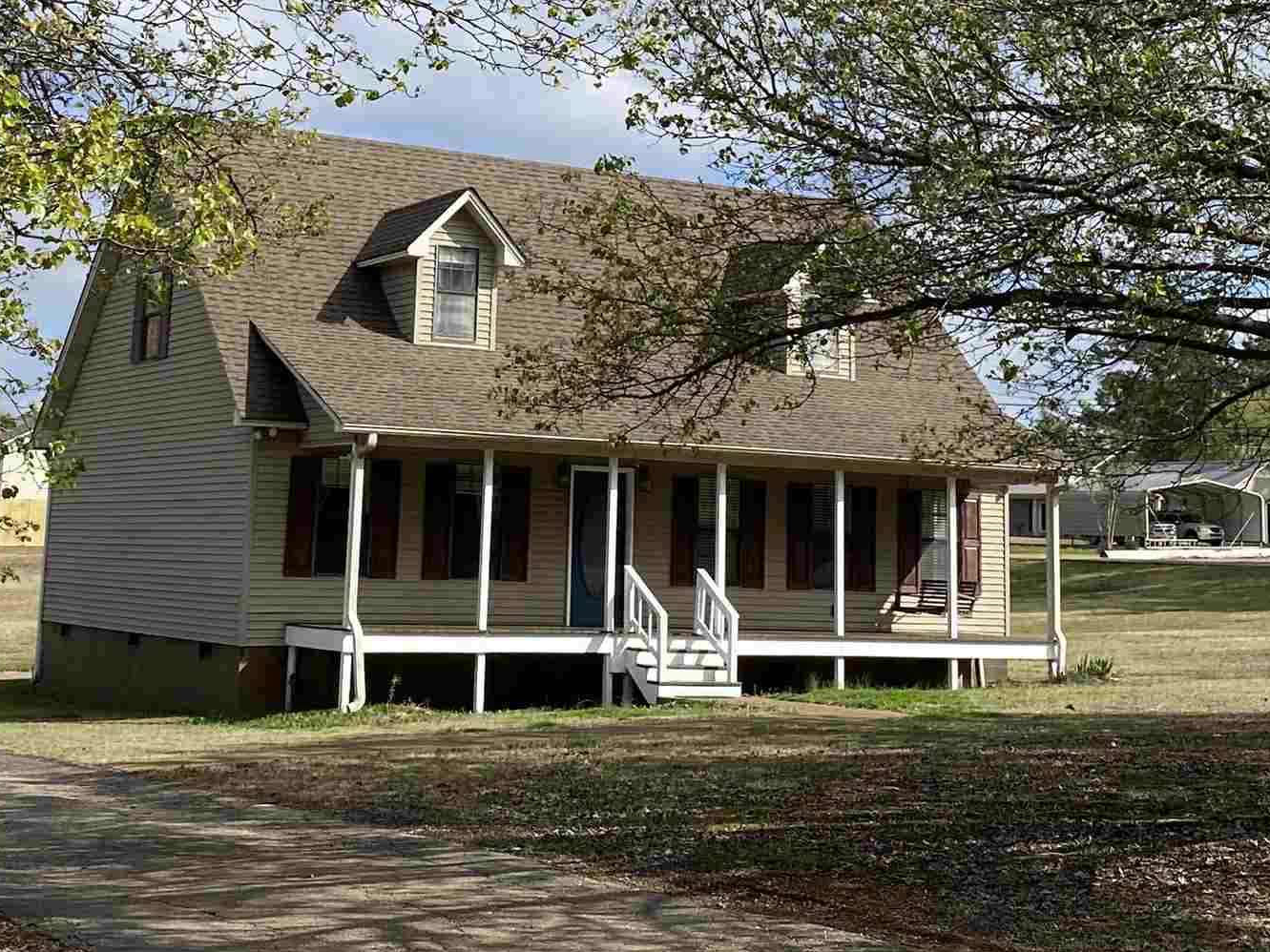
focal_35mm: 60
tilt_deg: +10.9
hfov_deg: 32.2
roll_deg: -1.6
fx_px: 2201
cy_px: 168
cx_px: 601
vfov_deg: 24.0
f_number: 1.8
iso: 32
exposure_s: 1/2967
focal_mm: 4.25
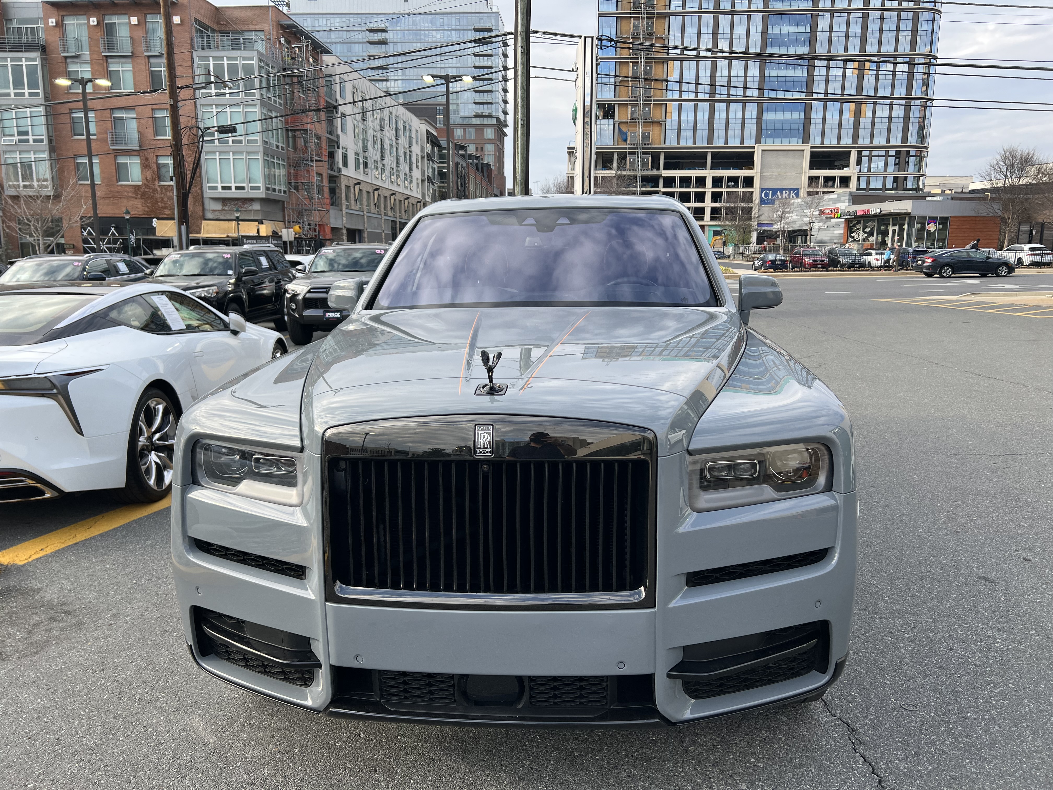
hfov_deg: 67.3
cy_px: 395
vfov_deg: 53.1
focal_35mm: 26
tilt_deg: -11.5
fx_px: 791
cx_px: 526
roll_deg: -0.8
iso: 50
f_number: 1.5
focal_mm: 5.7
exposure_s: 1/880
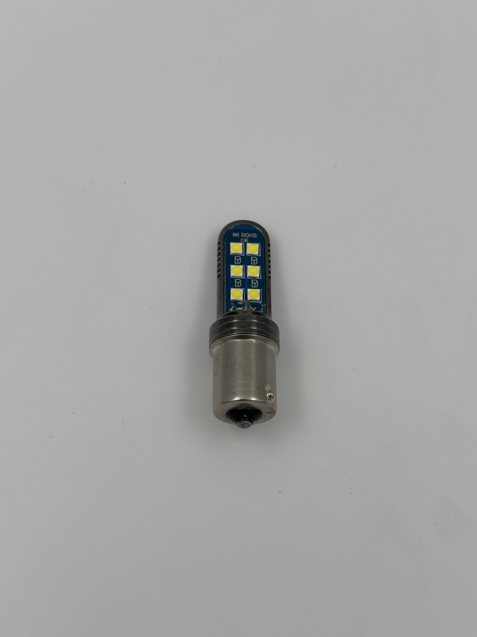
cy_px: 318
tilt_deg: -71.6
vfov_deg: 39.7
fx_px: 882
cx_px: 238
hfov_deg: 30.3
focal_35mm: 48
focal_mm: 6.86
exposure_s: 1/887
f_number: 1.78
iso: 64
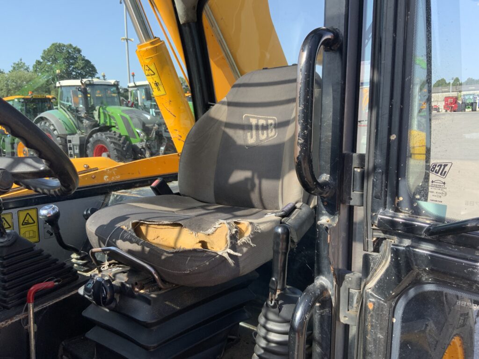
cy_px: 180
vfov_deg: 48.2
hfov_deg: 61.7
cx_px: 240
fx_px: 401
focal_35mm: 29
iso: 16
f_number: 1.8
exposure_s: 1/504
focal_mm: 3
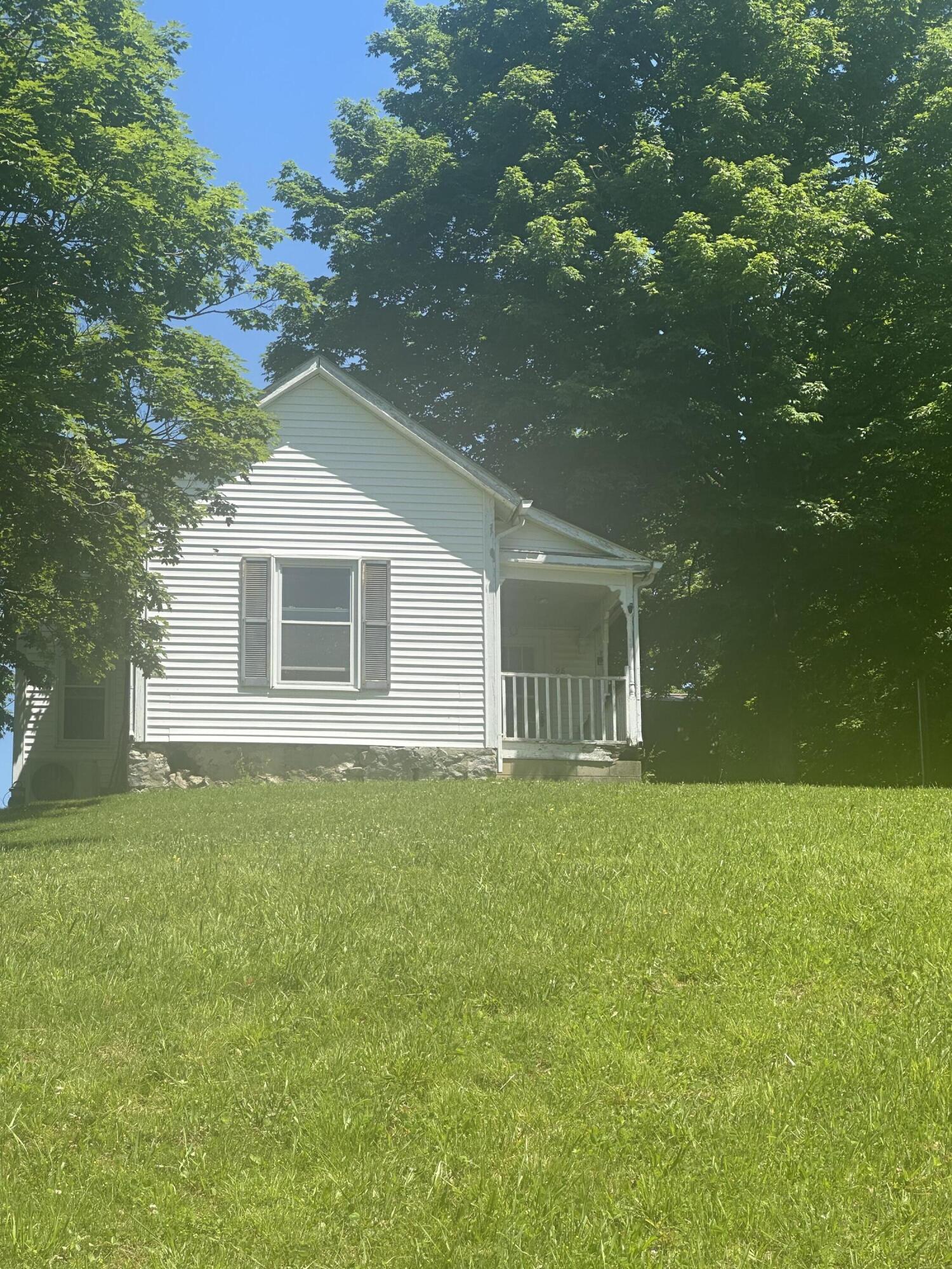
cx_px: 476
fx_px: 2824
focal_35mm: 77
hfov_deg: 19.1
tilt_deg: +13.6
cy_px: 634
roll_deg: -0.5
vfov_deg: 25.3
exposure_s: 1/401
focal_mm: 9
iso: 32
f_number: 2.8
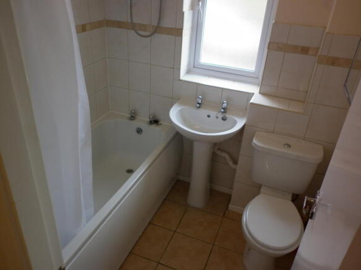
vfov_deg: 49.7
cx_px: 180
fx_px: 292
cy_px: 135
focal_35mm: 28
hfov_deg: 63.5
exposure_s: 1/30
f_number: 2.8
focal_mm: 5
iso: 80
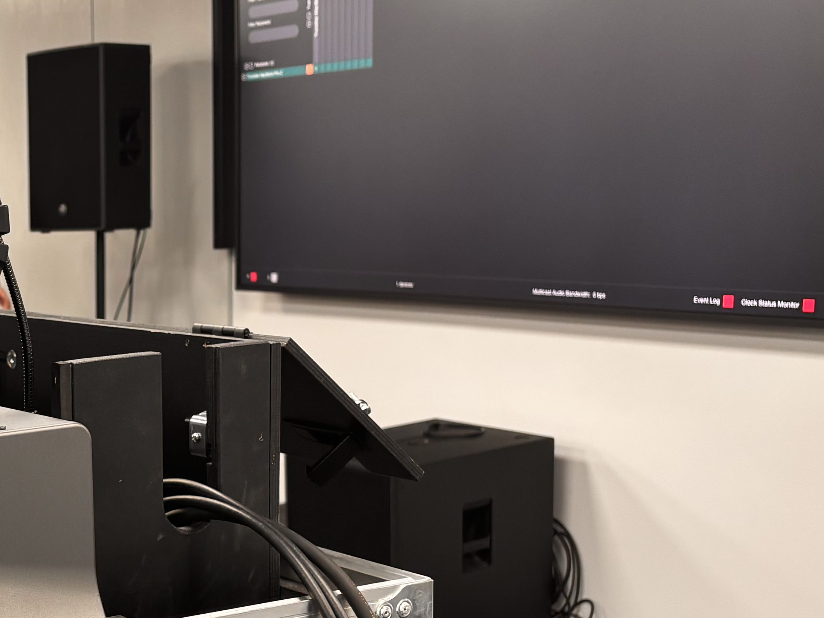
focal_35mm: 66
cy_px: 524
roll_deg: +2.1
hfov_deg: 27.1
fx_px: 1571
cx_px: -70
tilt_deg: -12.4
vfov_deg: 21.9
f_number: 1.6
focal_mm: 5.96
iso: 80
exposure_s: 1/50
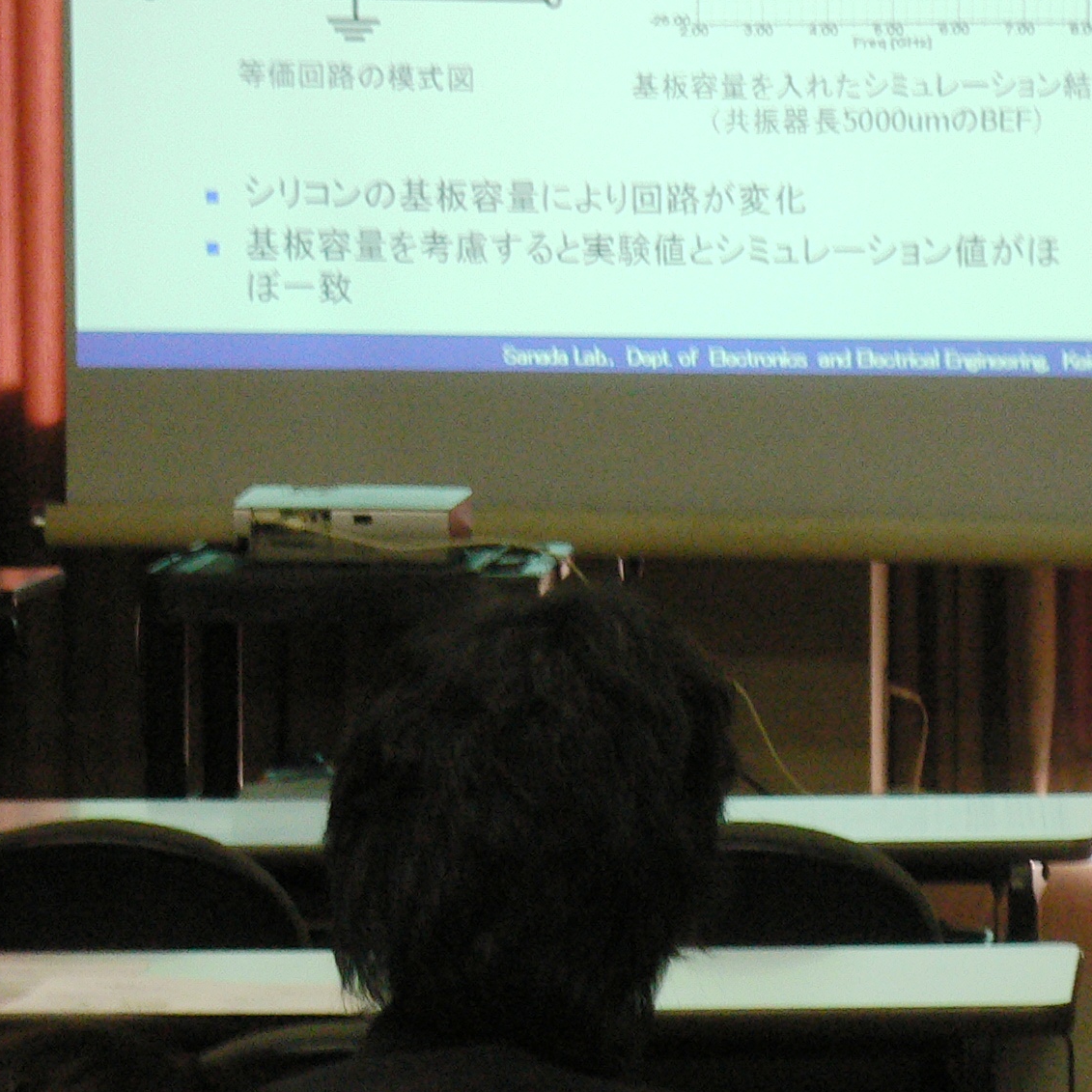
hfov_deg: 8.3
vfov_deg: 8.3
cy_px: 278
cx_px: 1008
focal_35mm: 210
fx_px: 7495
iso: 200
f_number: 5
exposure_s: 1/15
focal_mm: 17.4
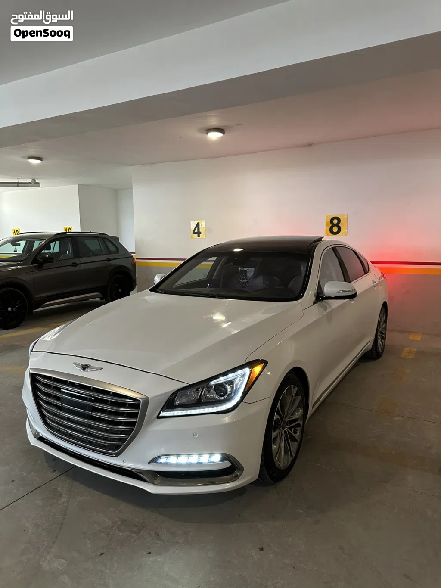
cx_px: 220
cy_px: 294
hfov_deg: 56.8
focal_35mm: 24
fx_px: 408
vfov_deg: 71.6
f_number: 1.78
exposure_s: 1/60
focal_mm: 6.86
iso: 500
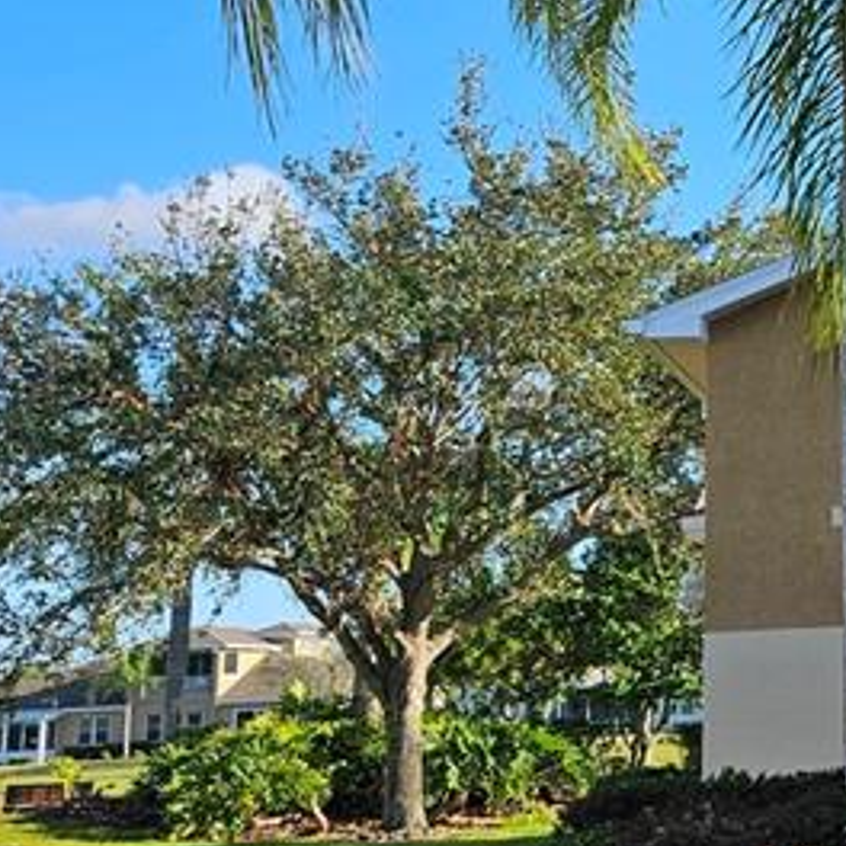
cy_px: 228
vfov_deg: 21.8
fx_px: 2184
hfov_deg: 19.6
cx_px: 1202
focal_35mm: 79
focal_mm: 5.4
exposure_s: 1/2000
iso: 50
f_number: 1.8
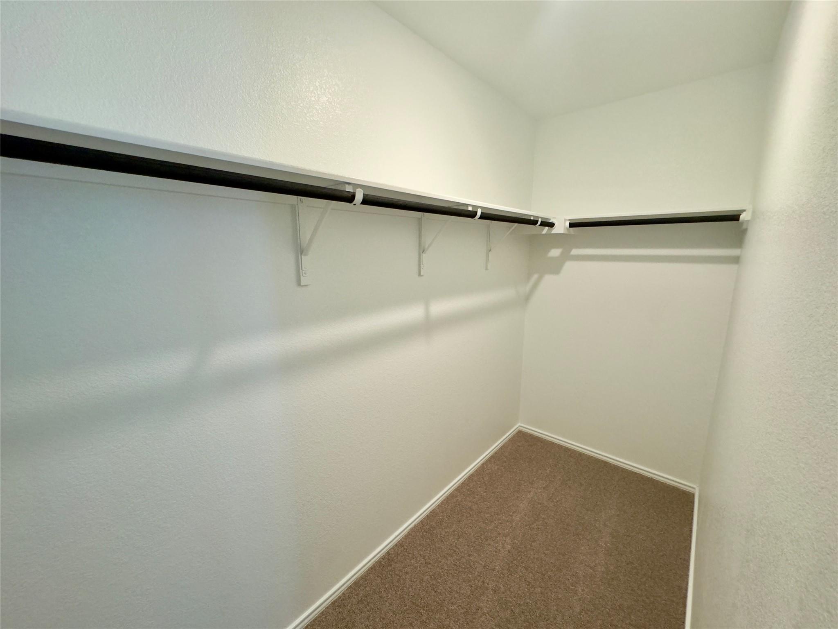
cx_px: 419
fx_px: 339
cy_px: 314
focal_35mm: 14
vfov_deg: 85.7
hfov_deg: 102.1
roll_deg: +0.0
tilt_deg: -11.8
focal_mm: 2.22
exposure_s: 1/120
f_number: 2.2
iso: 320
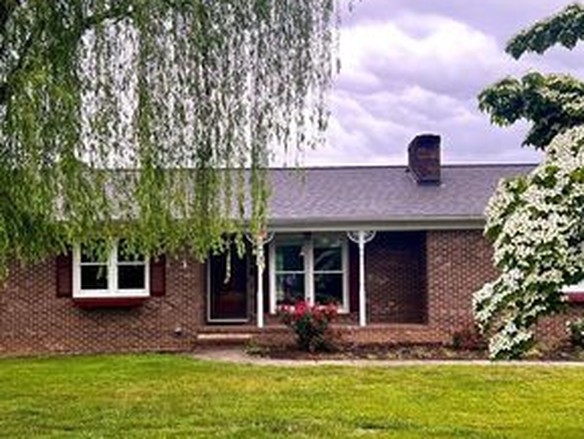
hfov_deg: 42.0
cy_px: 254
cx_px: 279
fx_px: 760
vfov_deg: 32.1
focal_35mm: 45
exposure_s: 1/197
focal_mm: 5.7
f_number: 1.5
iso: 40
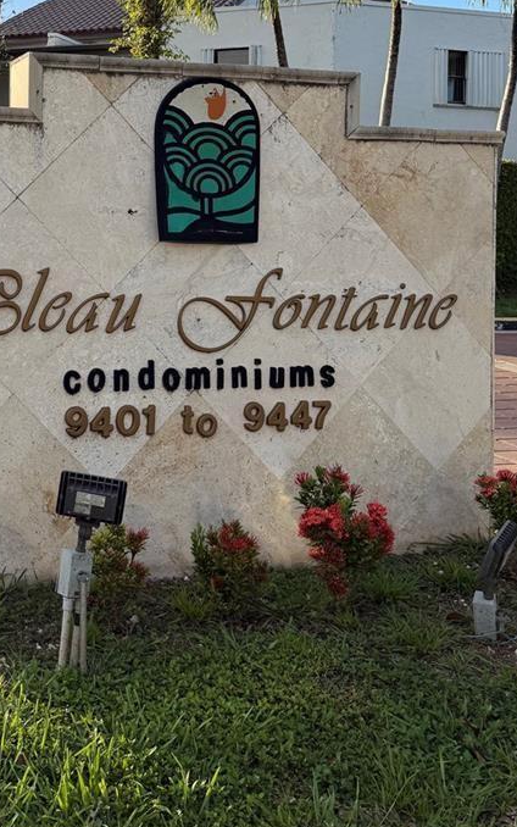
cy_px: 201
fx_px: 1014
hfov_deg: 27.7
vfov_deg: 42.9
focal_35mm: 45
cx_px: 70
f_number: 1.78
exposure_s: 1/1410
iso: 80
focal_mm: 6.76
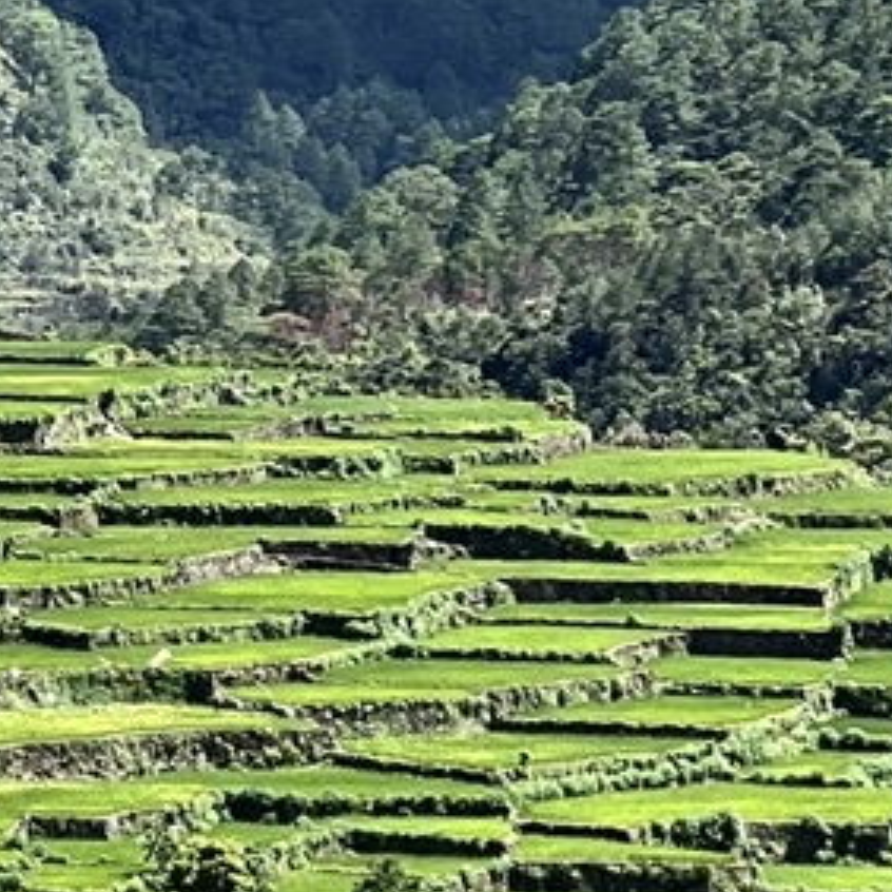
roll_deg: -0.7
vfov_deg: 4.8
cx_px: -588
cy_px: 248
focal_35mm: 362
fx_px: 10554
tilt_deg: -1.0
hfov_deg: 4.8
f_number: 2.8
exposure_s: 1/306
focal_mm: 9
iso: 25
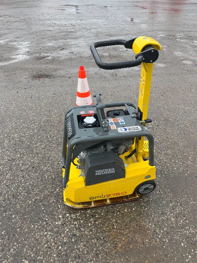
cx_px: 98
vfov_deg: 67.3
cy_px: 132
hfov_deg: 53.1
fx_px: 197
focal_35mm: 26
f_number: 1.6
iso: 50
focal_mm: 5.1
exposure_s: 1/1036
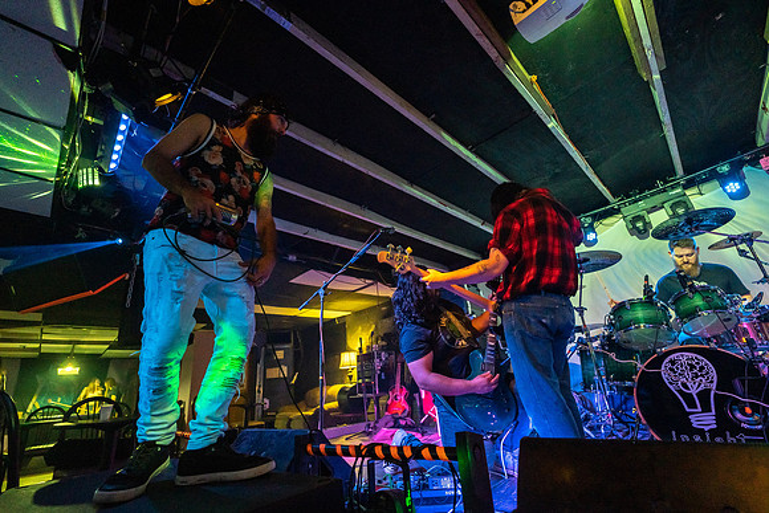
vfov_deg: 77.6
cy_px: 256
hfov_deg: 100.6
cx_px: 384
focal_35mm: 15
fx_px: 319
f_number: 2.8
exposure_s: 1/250
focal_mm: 14
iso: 2500
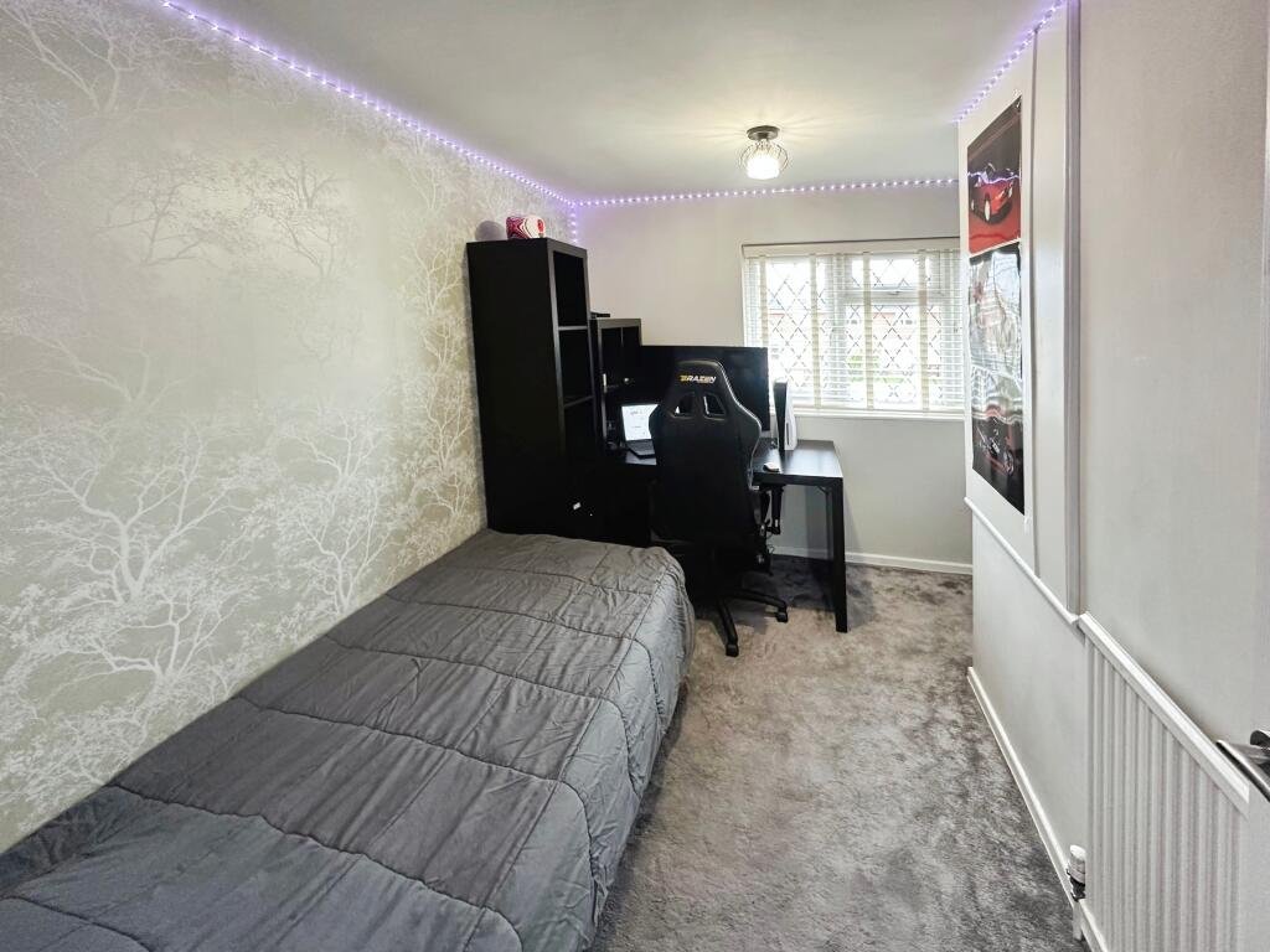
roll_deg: +0.7
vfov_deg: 85.7
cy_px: 476
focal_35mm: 14
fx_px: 514
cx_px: 635
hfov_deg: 102.1
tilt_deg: -10.0
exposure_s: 1/50
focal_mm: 2.22
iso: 200
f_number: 2.2
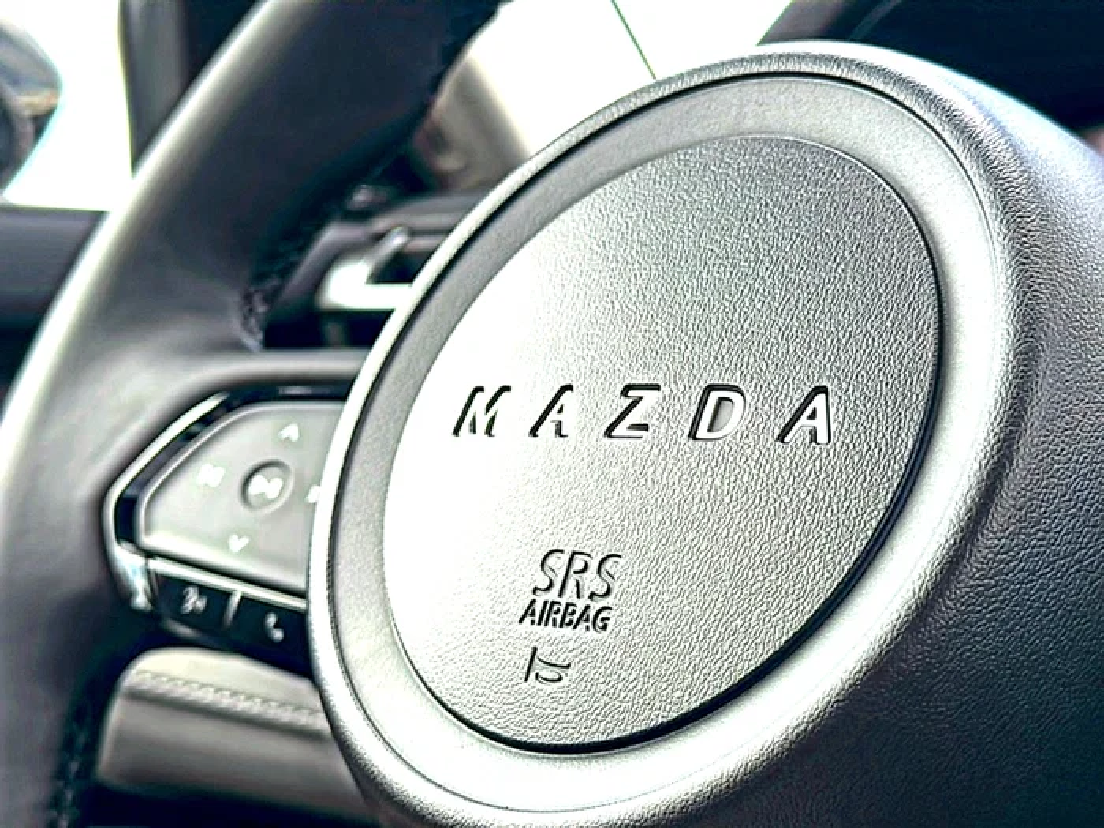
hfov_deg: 37.5
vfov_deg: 28.6
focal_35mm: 51
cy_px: 414
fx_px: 1627
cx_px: 552
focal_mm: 6.86
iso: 64
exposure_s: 1/333
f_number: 1.78
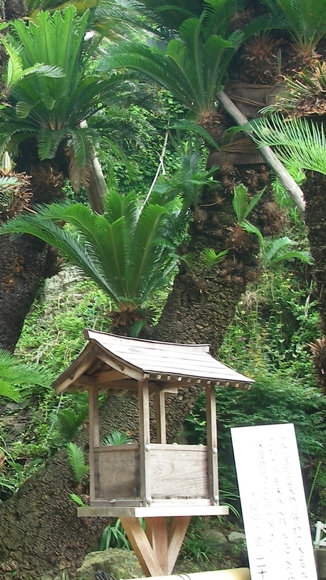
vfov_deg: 34.4
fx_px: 937
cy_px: 286
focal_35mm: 61
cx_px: -16
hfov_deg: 19.1
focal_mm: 6.3
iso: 64
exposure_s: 1/50
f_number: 3.3
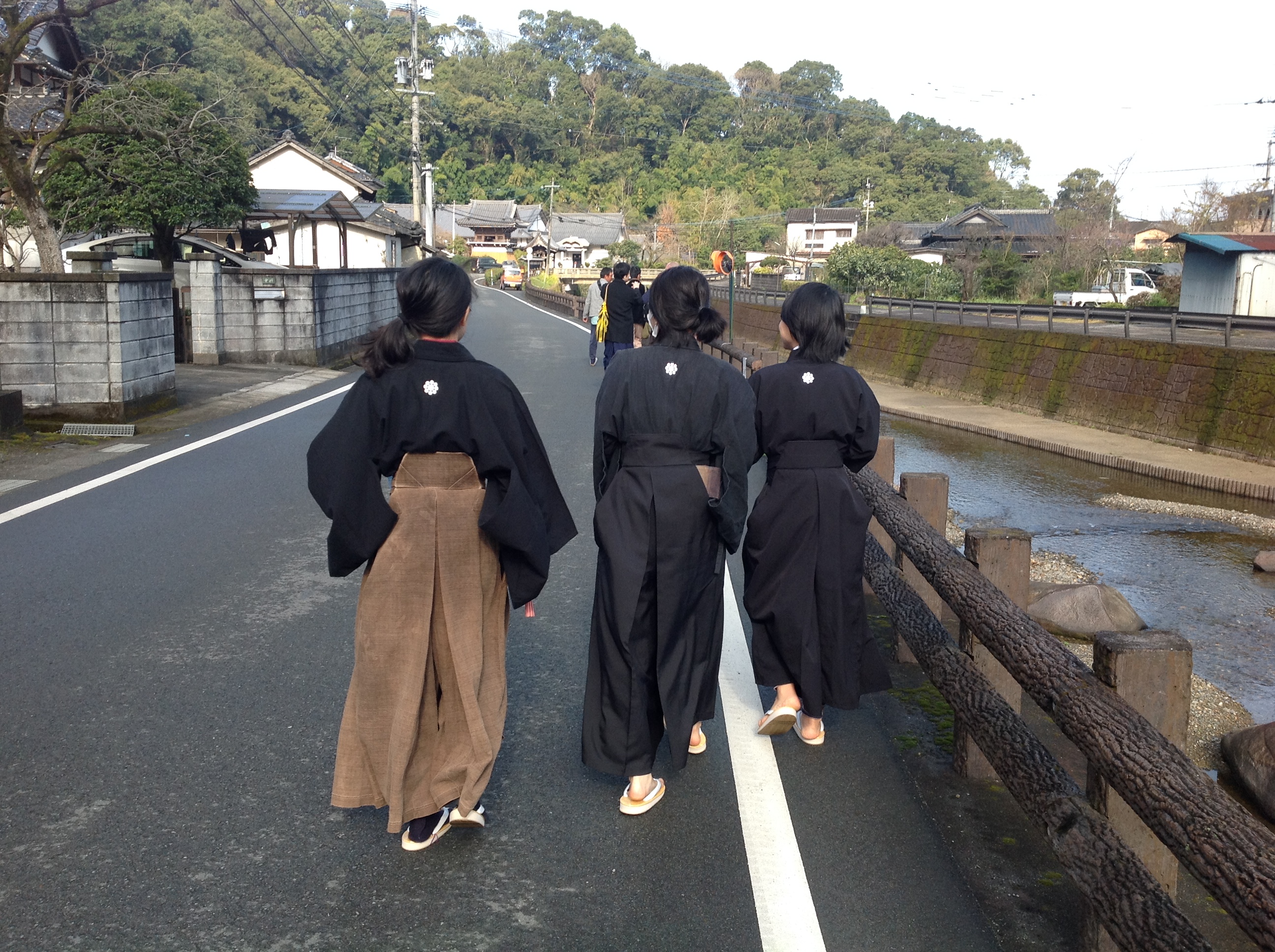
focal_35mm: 35
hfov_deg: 52.7
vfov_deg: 40.6
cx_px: 638
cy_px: 476
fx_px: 1287
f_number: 2.4
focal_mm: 4.28
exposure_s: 1/420
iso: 50
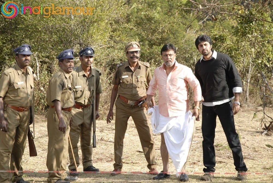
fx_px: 911
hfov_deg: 17.0
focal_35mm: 120
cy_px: 92
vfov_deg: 11.4
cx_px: 136
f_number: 8
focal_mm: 80
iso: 200
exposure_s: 1/125
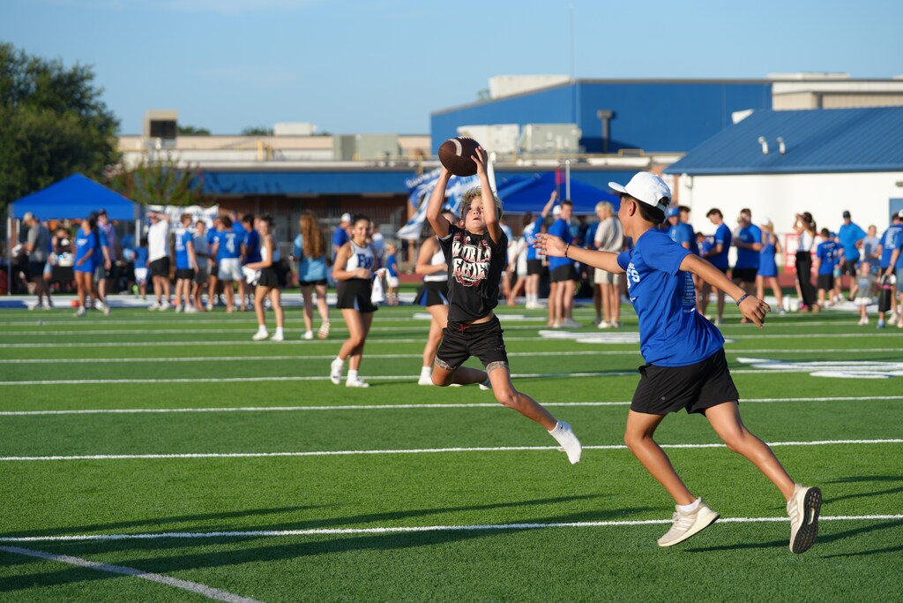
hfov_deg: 18.3
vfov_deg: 12.2
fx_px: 2810
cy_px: 302
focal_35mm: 112
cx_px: 452
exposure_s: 1/640
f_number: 4.5
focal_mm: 112
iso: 100
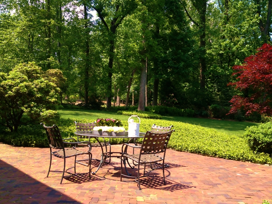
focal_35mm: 35
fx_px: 275
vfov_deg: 40.7
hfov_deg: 52.7
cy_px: 102
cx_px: 136
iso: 50
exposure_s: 1/472
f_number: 2.4
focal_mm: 4.28
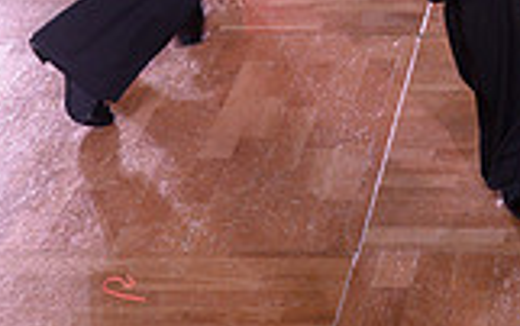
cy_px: -358
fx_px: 2497
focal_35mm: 176
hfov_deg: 11.8
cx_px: 441
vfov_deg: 7.2
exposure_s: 1/250
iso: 3200
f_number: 6.3
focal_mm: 48
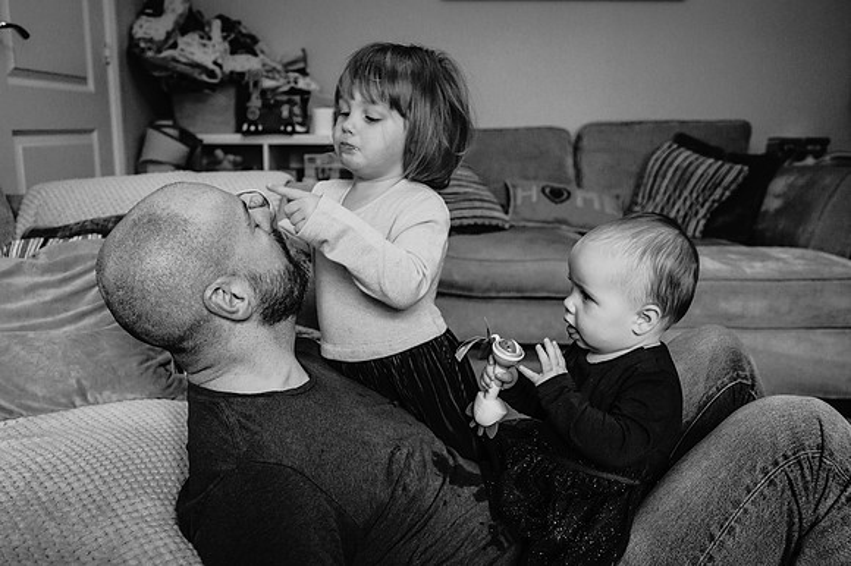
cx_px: 426
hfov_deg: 54.5
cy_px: 283
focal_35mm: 35
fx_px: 827
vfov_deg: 37.8
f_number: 4.5
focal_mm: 35
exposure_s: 1/160
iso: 2000
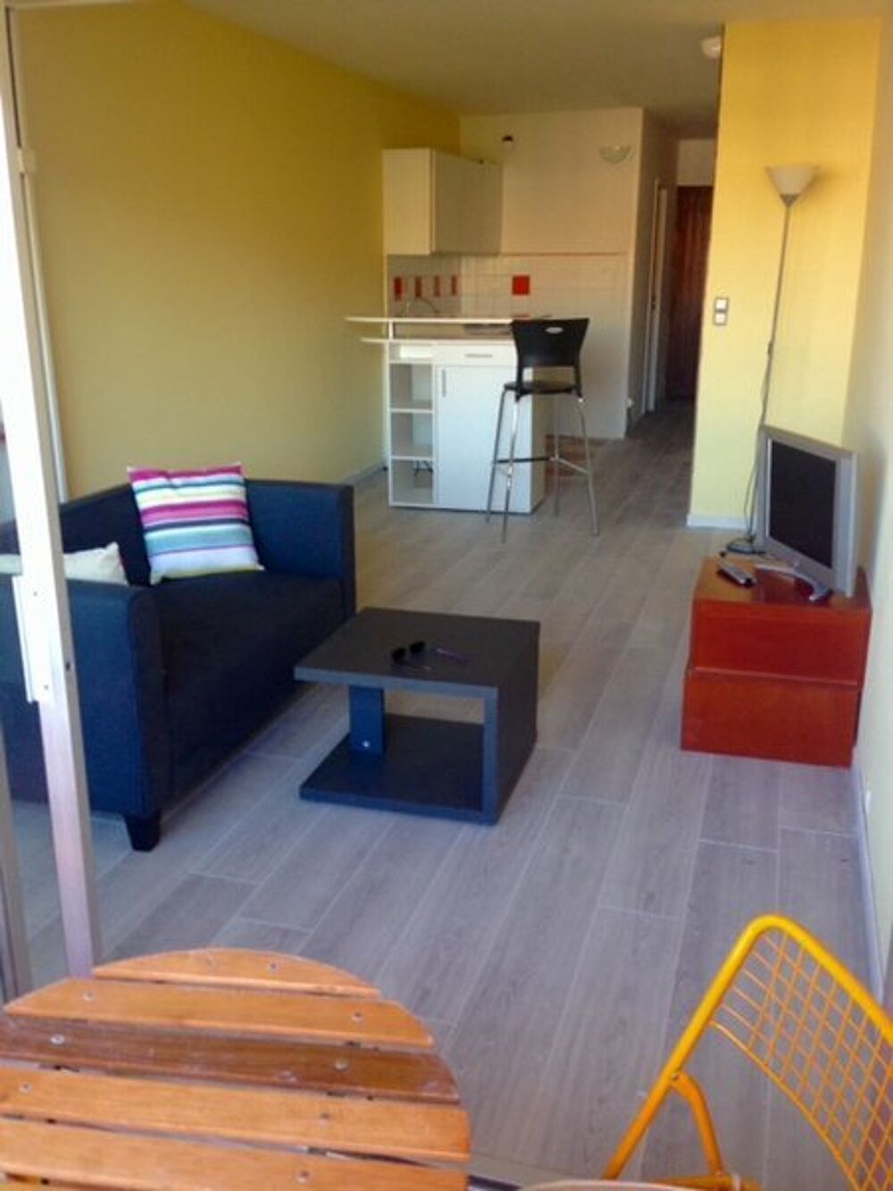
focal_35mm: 33
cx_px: 446
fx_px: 1135
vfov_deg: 55.3
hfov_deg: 43.0
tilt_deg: -16.9
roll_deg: -0.6
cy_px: 596
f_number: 2.4
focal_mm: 4.12
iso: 125
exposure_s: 1/20
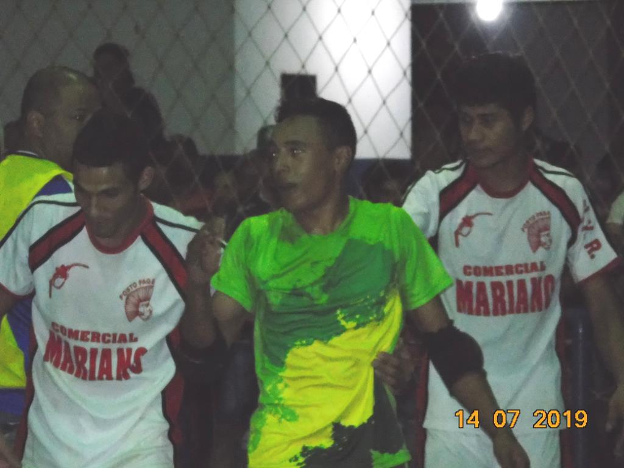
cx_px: 312
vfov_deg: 6.1
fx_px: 4380
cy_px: 234
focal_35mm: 243
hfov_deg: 8.1
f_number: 4.8
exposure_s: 1/60
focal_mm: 43
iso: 1600
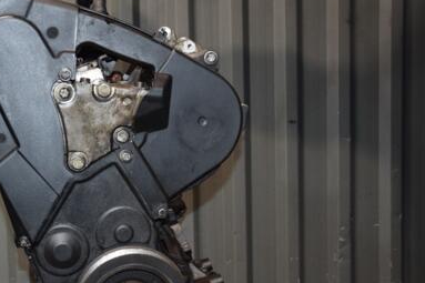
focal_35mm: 59
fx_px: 694
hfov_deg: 33.3
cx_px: 102
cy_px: 186
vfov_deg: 23.0
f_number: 5
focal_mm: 25
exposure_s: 1/60
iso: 800
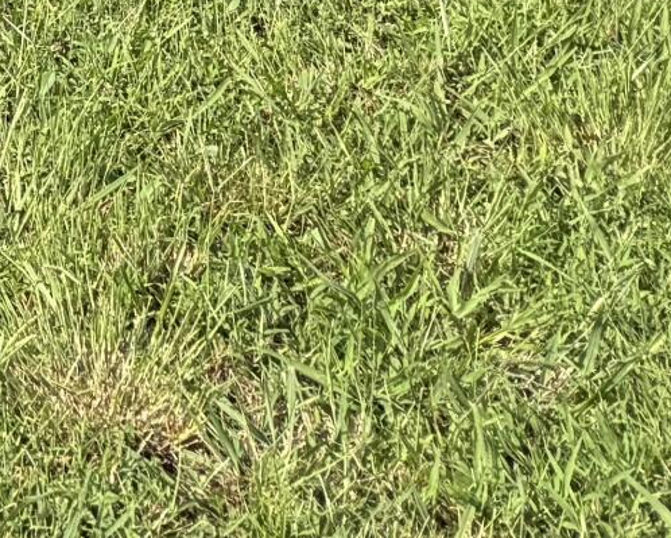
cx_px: -806
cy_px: -978
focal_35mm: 141
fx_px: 2802
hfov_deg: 11.7
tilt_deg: -2.9
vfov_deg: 9.2
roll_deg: -0.5
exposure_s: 1/3584
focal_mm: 6.76
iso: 100
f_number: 1.78
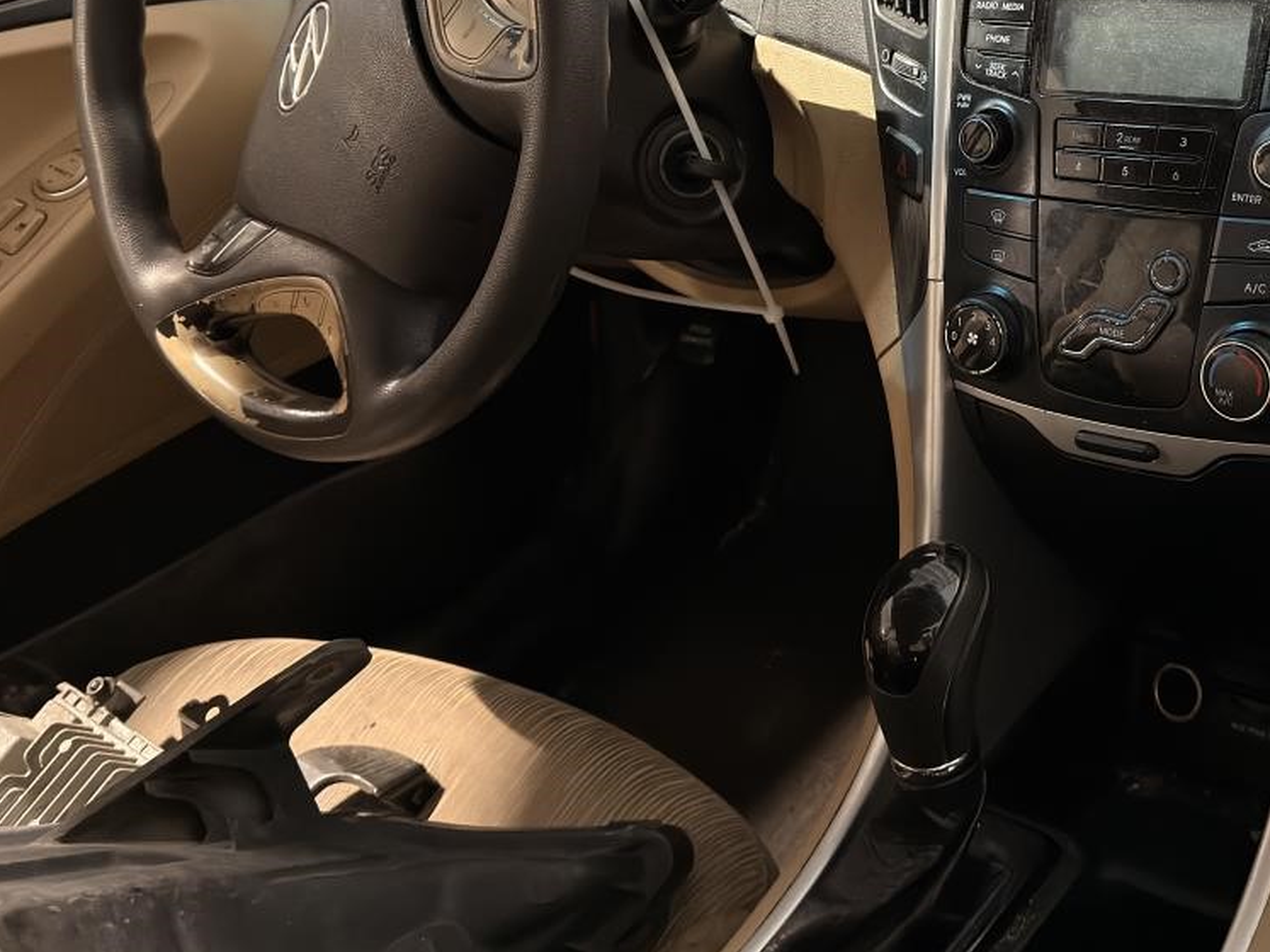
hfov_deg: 38.7
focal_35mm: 48
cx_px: 945
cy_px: 178
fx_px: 1761
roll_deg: +14.1
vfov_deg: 29.5
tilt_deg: -22.2
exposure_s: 1/30
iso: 640
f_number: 1.78
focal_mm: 6.76
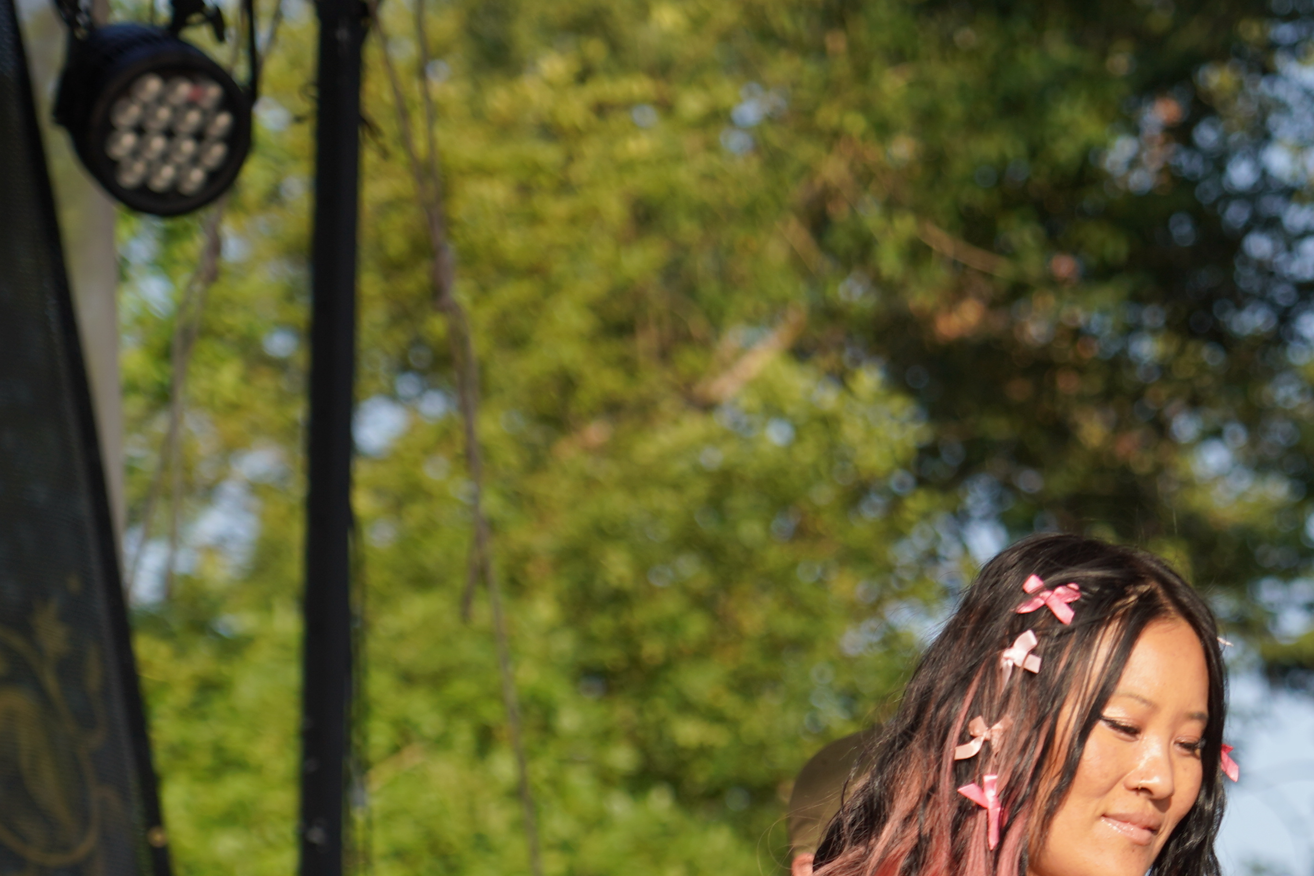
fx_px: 8394
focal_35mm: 230
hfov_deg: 8.9
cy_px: 900
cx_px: 800
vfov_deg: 6.0
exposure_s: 1/500
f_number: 4.5
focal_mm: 105
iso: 100
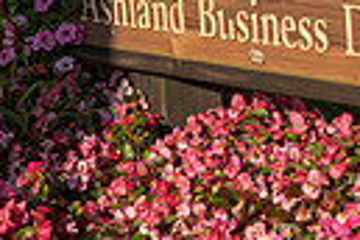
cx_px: 273
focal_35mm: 215
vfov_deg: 6.3
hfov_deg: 9.6
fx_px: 2150
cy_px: -93
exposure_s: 1/125
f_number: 5.6
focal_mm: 48
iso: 31
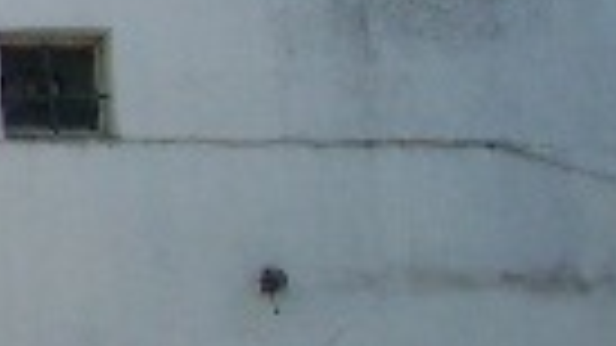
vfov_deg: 4.9
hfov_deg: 7.9
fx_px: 3952
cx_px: -1124
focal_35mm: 242
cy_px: -431
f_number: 4.8
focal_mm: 8
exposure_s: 1/700
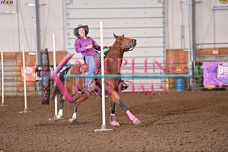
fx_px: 1172
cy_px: 76
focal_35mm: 185
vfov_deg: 7.4
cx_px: 114
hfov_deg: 11.1
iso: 1600
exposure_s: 1/250
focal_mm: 185
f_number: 3.5
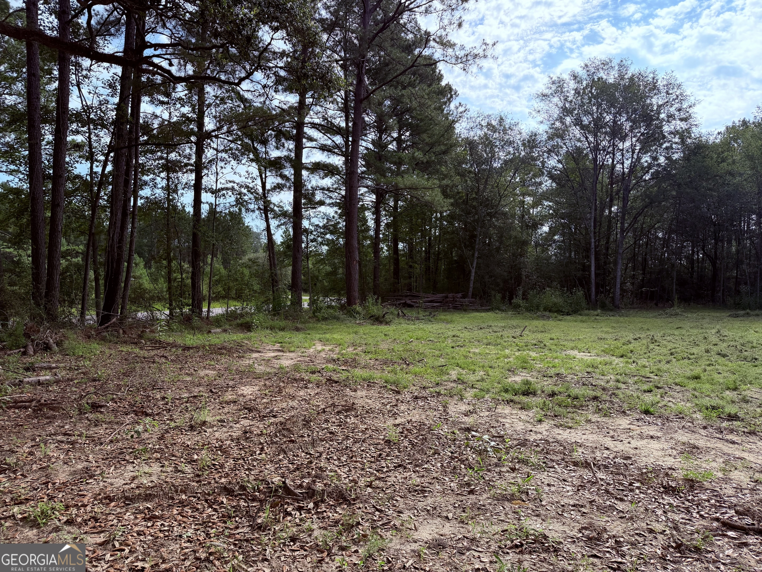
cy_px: 286
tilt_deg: -1.1
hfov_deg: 71.6
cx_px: 381
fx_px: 528
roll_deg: -1.6
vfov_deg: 56.8
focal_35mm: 24
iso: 100
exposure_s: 1/2703
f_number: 1.78
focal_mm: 6.76
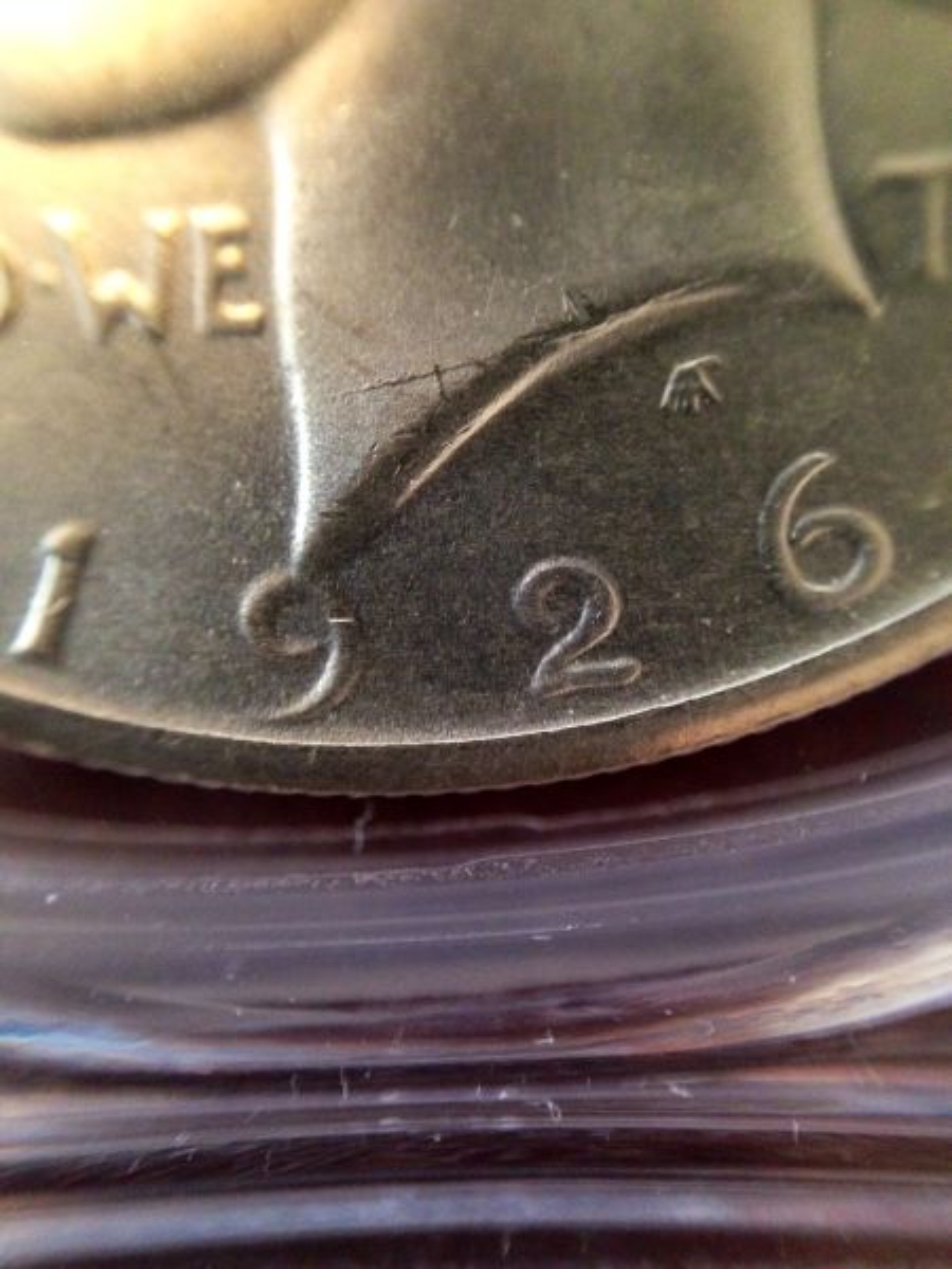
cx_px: 476
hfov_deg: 42.9
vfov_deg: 55.4
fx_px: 1210
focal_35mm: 33
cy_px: 634
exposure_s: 1/20
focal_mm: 4.12
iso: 400
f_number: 2.4
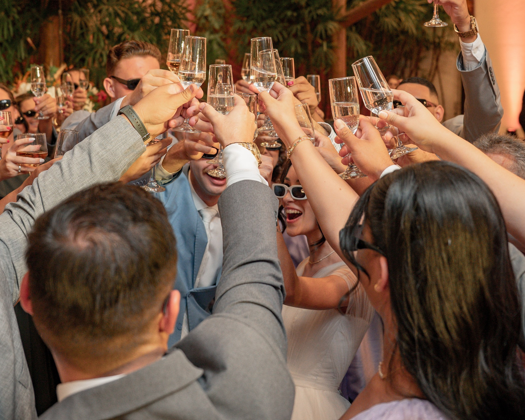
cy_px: 87
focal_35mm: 43
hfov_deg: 42.9
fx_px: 668
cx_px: 245
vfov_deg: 33.9
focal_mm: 24
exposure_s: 1/160
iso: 1250
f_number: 2.8
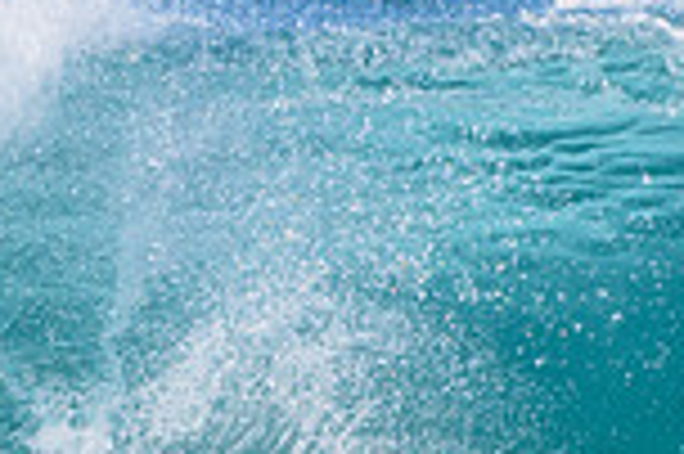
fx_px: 54452
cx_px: 526
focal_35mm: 2869
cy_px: 699
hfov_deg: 0.7
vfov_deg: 0.5
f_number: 5.6
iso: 360
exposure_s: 1/2000
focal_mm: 500
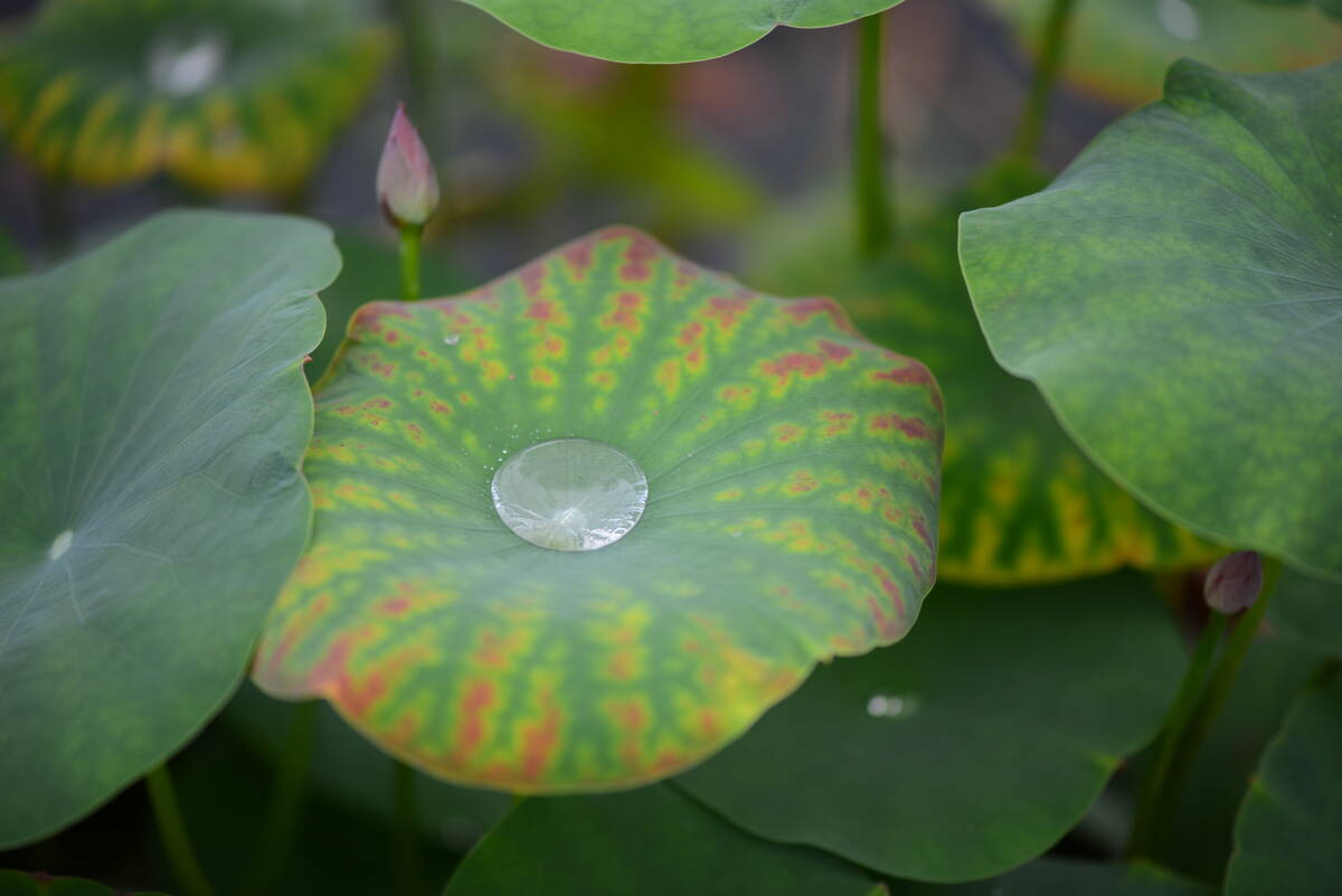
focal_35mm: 105
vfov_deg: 13.1
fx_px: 3915
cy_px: 448
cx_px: 671
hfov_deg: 19.4
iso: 100
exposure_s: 1/500
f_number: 3
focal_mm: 105
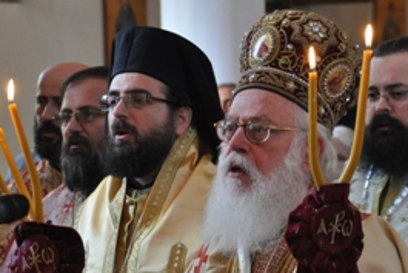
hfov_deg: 10.8
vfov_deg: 7.2
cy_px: 165
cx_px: 232
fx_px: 2153
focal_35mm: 190
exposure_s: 1/40
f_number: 5
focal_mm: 75
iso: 1000
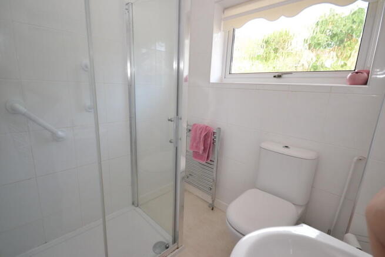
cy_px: 128
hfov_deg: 92.4
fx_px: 185
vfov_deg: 69.7
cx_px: 192
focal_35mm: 17
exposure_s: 1/60
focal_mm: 11.5
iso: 500
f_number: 4.2
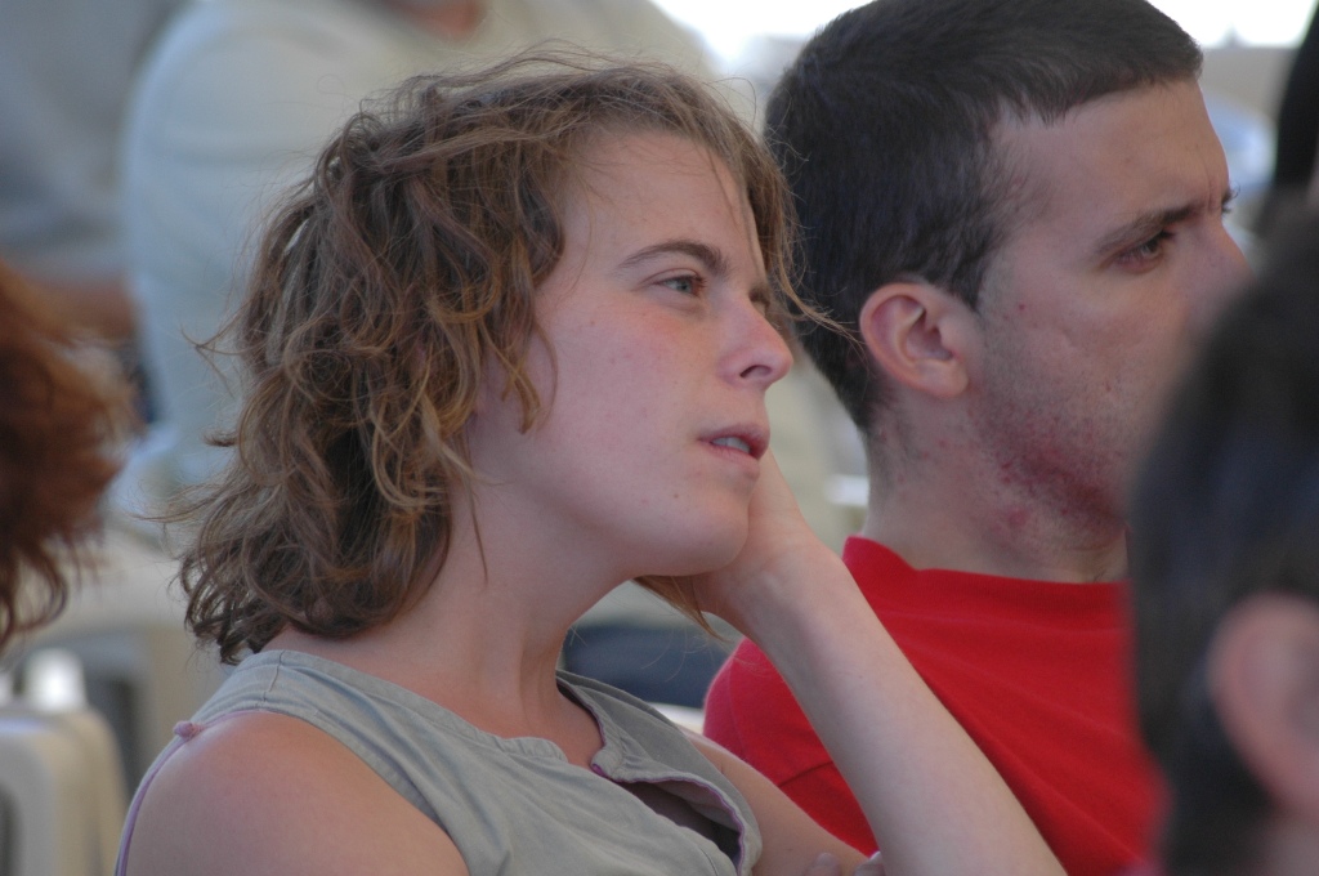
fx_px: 10978
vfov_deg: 4.6
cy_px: 438
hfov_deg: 6.9
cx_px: 660
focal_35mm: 300
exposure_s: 1/400
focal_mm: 200
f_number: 5.6
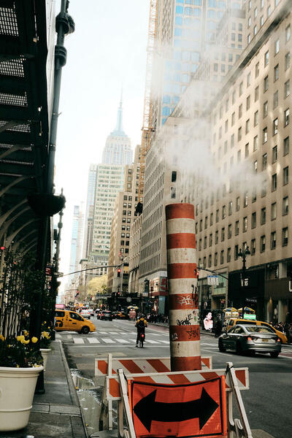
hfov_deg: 29.9
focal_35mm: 45
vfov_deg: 43.6
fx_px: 547
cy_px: 219
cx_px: 146
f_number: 18
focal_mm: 30
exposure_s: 1/100
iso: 2000
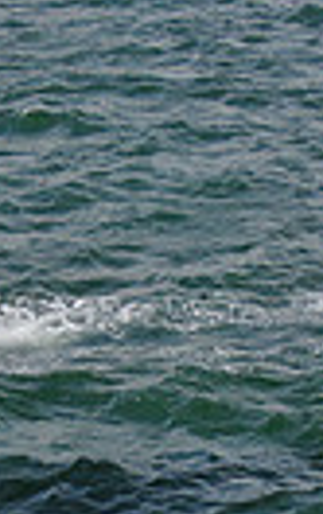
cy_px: 532
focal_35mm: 223
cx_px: 171
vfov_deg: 9.3
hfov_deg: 5.9
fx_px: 3127
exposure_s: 1/640
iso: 100
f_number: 3.8
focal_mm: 8.6
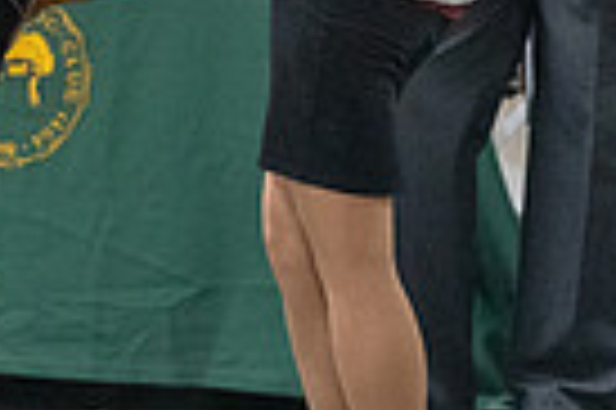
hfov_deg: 3.2
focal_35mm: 644
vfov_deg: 2.1
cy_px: -146
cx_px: -238
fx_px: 11006
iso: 6400
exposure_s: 1/320
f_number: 2.8
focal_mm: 152
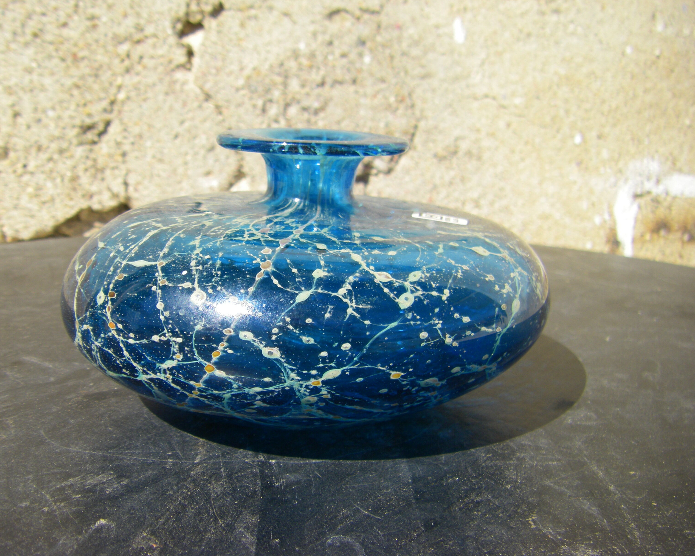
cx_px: 322
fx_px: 823
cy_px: 279
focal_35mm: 40
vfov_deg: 37.3
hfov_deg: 45.8
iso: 64
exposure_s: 1/160
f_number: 7
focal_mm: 6.3
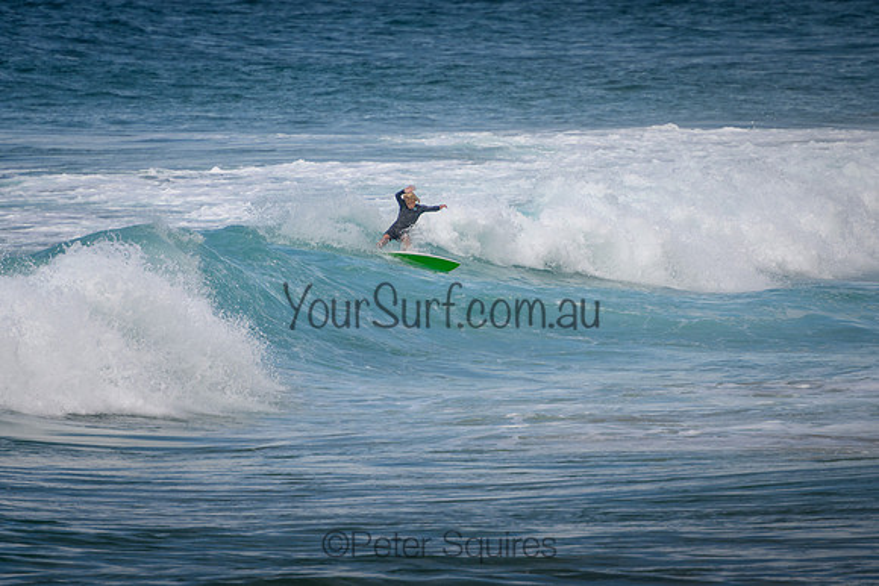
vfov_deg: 2.5
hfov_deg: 3.8
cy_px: 234
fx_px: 13416
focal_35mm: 549
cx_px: 407
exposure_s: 1/2000
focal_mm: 400
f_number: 5.6
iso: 250
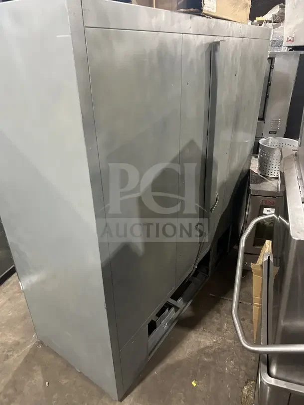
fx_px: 281
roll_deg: +2.6
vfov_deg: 71.6
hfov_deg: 56.8
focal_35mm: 24
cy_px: 202
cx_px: 152
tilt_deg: -26.9
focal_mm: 6.86
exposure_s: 1/60
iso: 500
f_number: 1.78
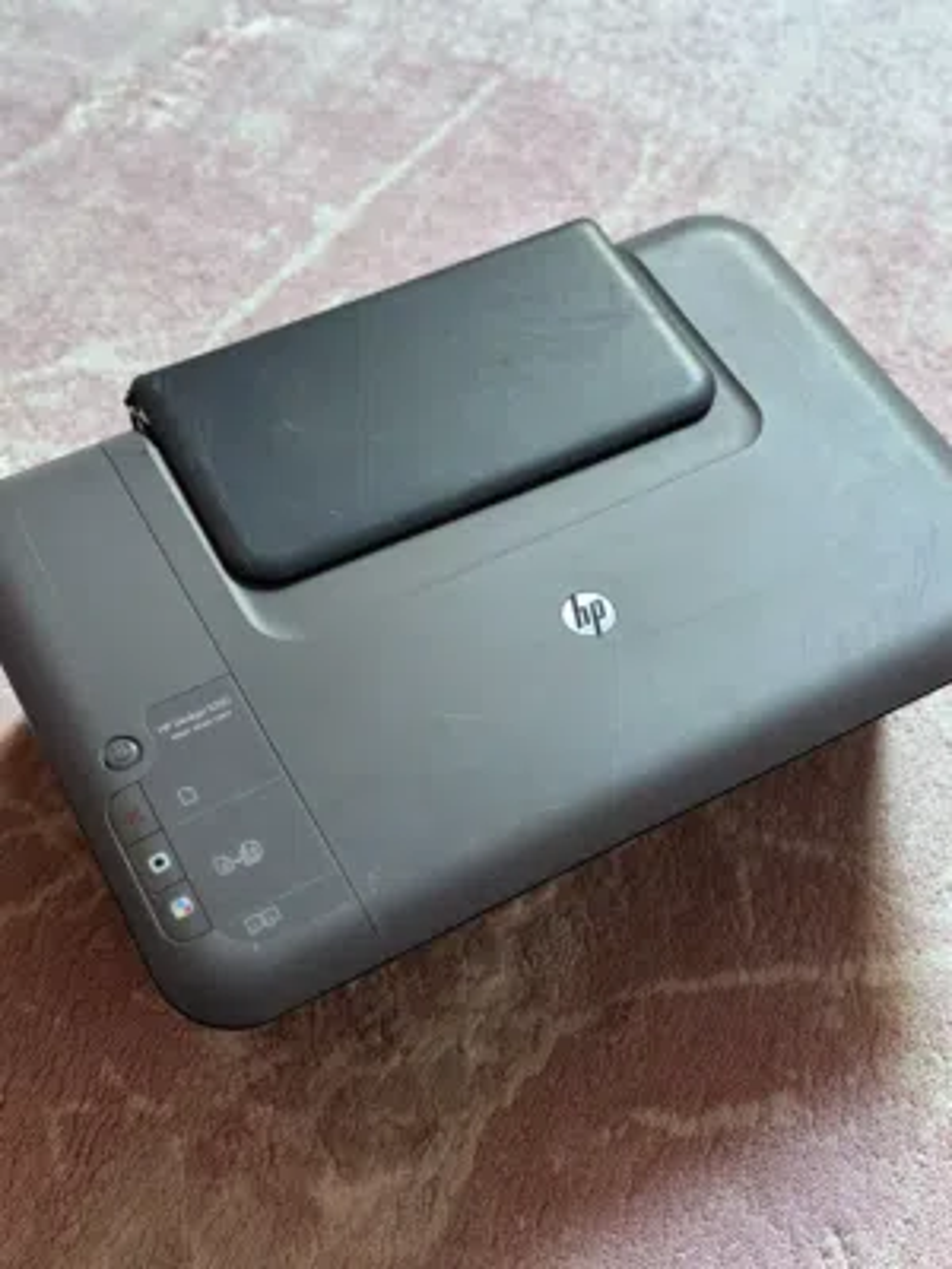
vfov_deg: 39.7
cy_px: 634
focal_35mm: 48
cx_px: 476
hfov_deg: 30.3
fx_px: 1760
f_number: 1.78
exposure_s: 1/40
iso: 640
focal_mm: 6.86
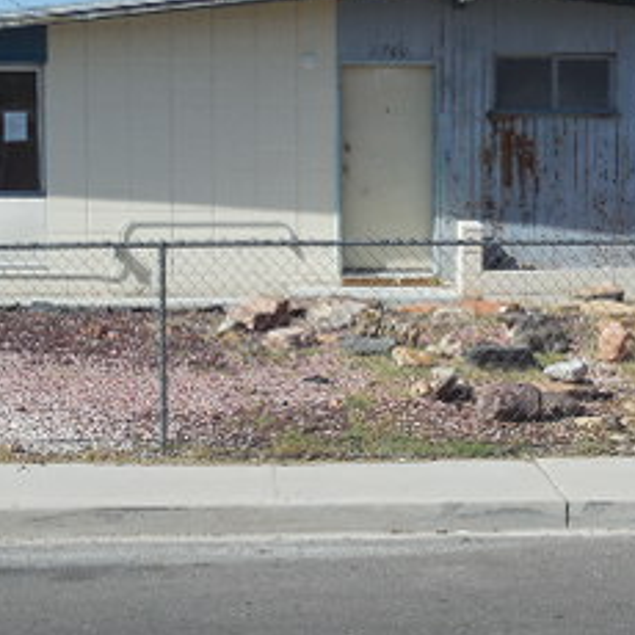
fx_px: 2345
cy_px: 422
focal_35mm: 113
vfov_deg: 15.4
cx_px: 431
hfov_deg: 15.4
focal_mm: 8.2
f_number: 3.8
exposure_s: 1/1600
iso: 125
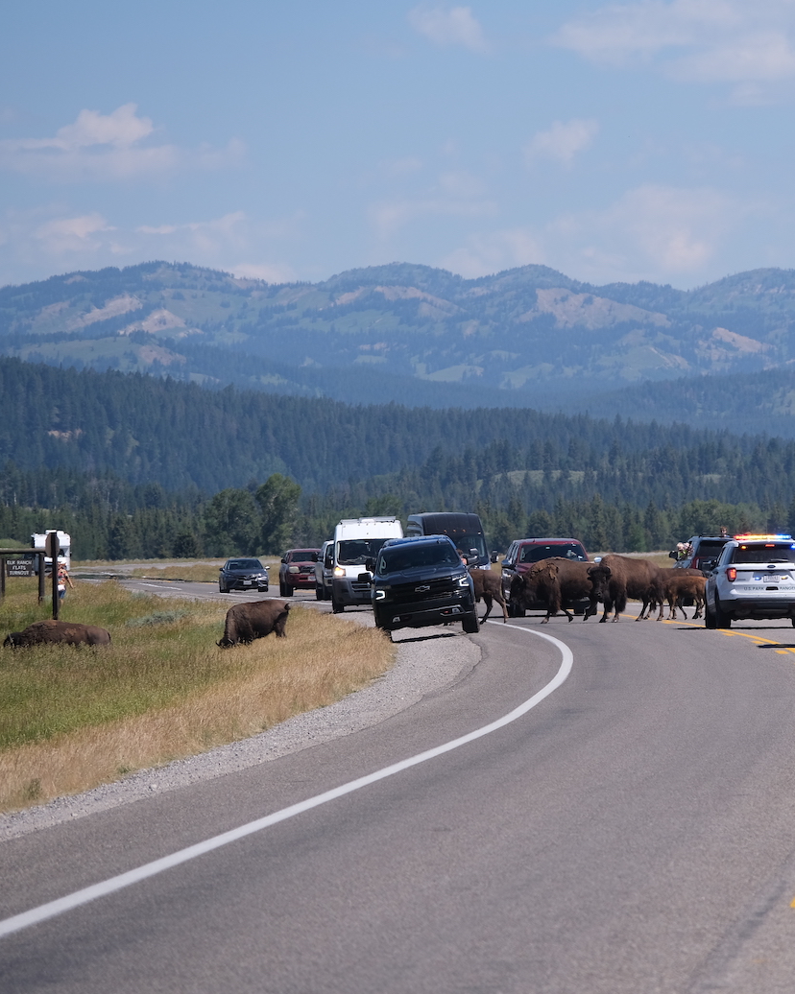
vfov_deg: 7.9
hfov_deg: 6.3
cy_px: 497
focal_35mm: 246
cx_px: 731
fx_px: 7239
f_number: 5.6
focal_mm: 116.1
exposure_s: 1/750
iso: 160
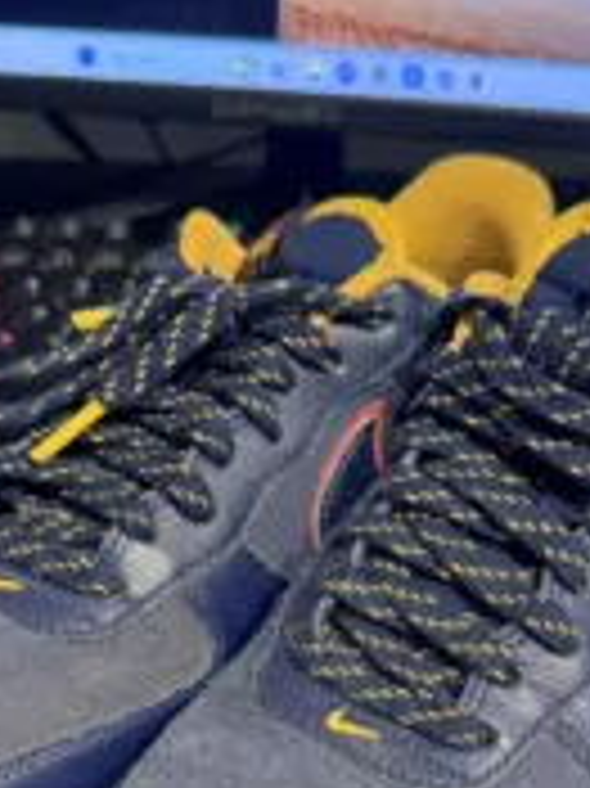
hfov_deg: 26.5
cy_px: 671
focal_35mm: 55
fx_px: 1251
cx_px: 347
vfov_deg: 33.5
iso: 800
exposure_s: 1/40
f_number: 1.78
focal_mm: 6.76
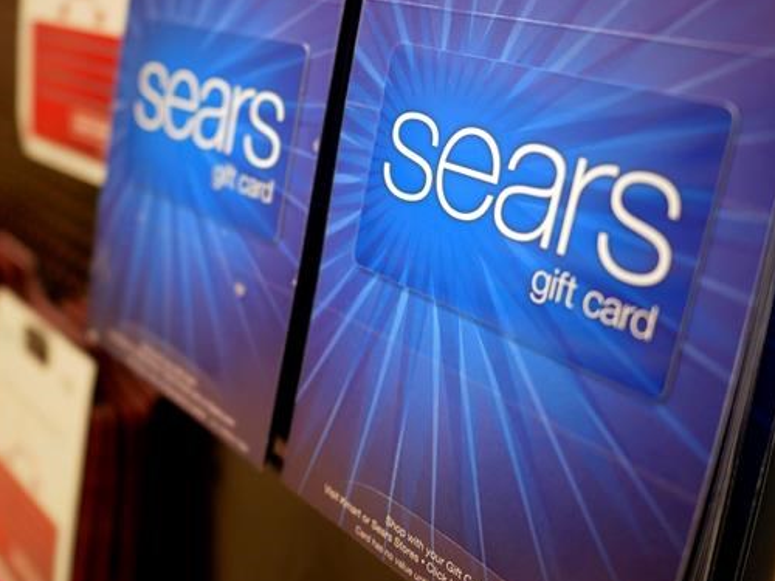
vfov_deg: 36.6
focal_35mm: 39
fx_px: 873
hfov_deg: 47.8
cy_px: 214
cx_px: 417
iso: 400
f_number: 1.7
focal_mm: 15
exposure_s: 1/125
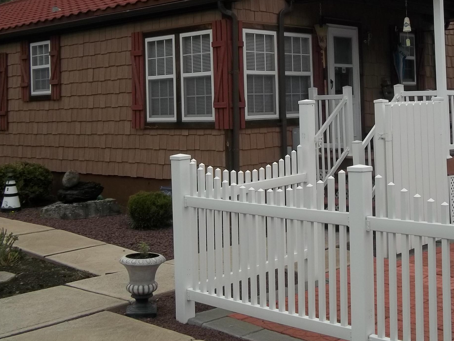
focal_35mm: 52
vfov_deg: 27.6
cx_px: 284
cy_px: 80
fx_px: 682
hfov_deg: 36.6
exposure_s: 1/250
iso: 80
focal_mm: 5.7
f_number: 8.8
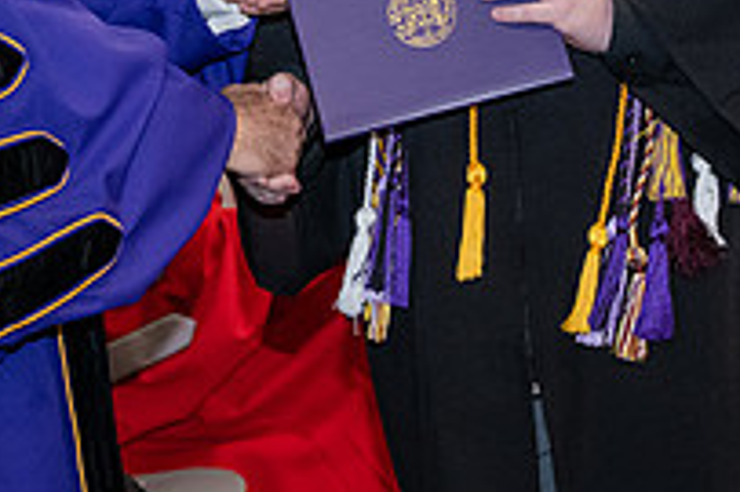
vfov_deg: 6.8
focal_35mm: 200
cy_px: -195
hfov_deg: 10.3
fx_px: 4108
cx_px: 153
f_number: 5
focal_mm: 70
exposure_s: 1/200
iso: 2500
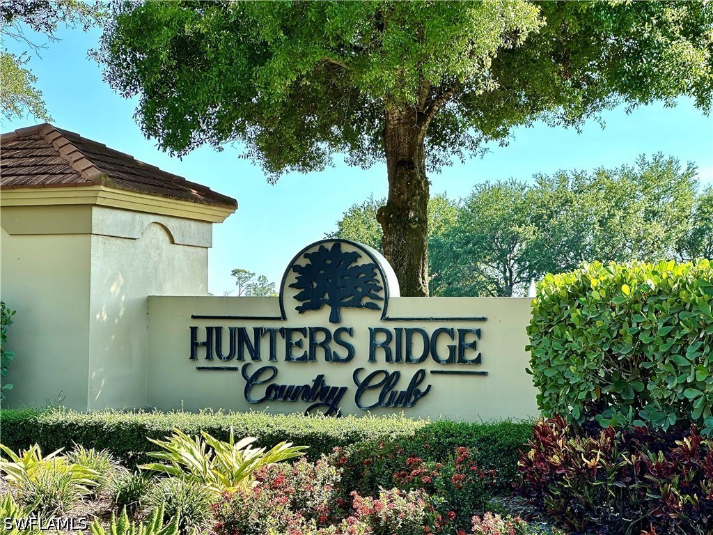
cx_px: 356
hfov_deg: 25.3
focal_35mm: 77
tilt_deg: +3.6
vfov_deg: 19.1
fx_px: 1586
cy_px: 268
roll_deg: -0.6
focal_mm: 9
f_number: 2.8
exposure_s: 1/270
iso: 32
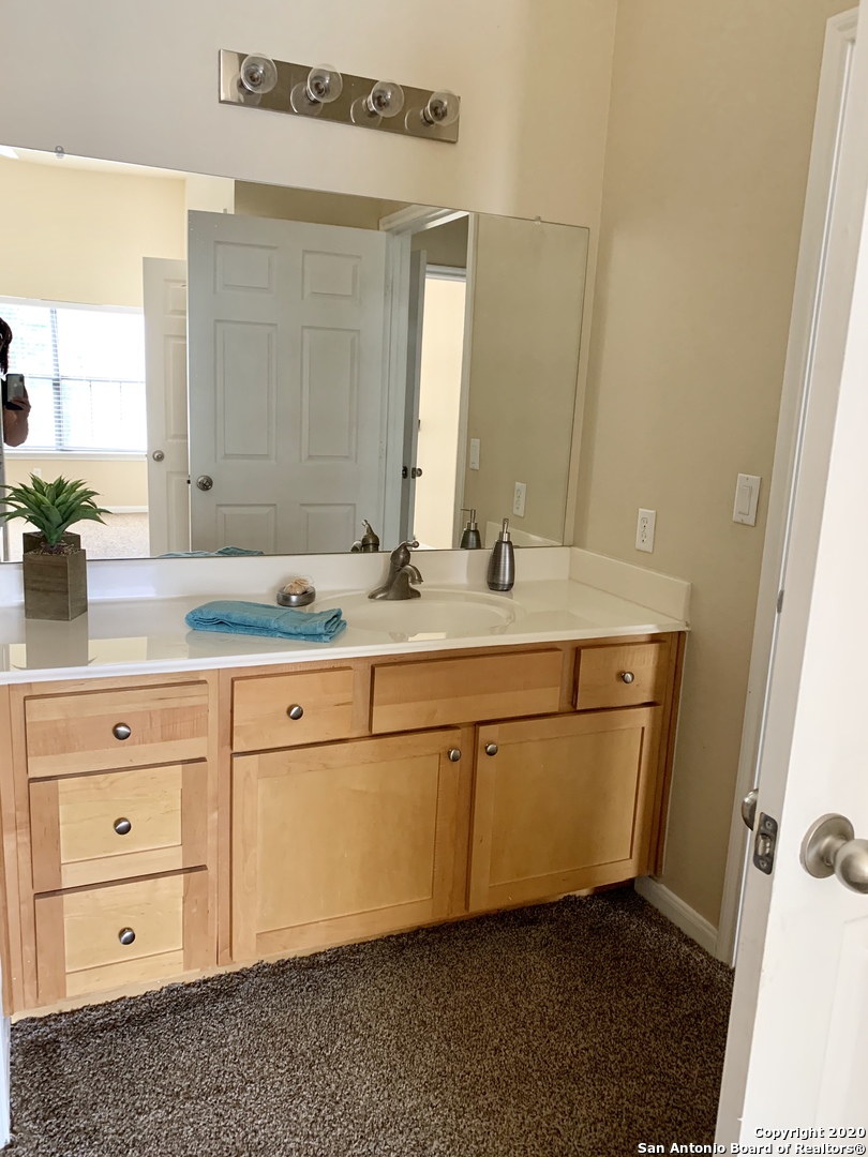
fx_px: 869
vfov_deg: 67.3
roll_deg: -1.2
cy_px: 578
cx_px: 434
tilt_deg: -11.2
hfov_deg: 53.1
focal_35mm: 26
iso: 400
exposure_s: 1/60
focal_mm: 4.25
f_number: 1.8
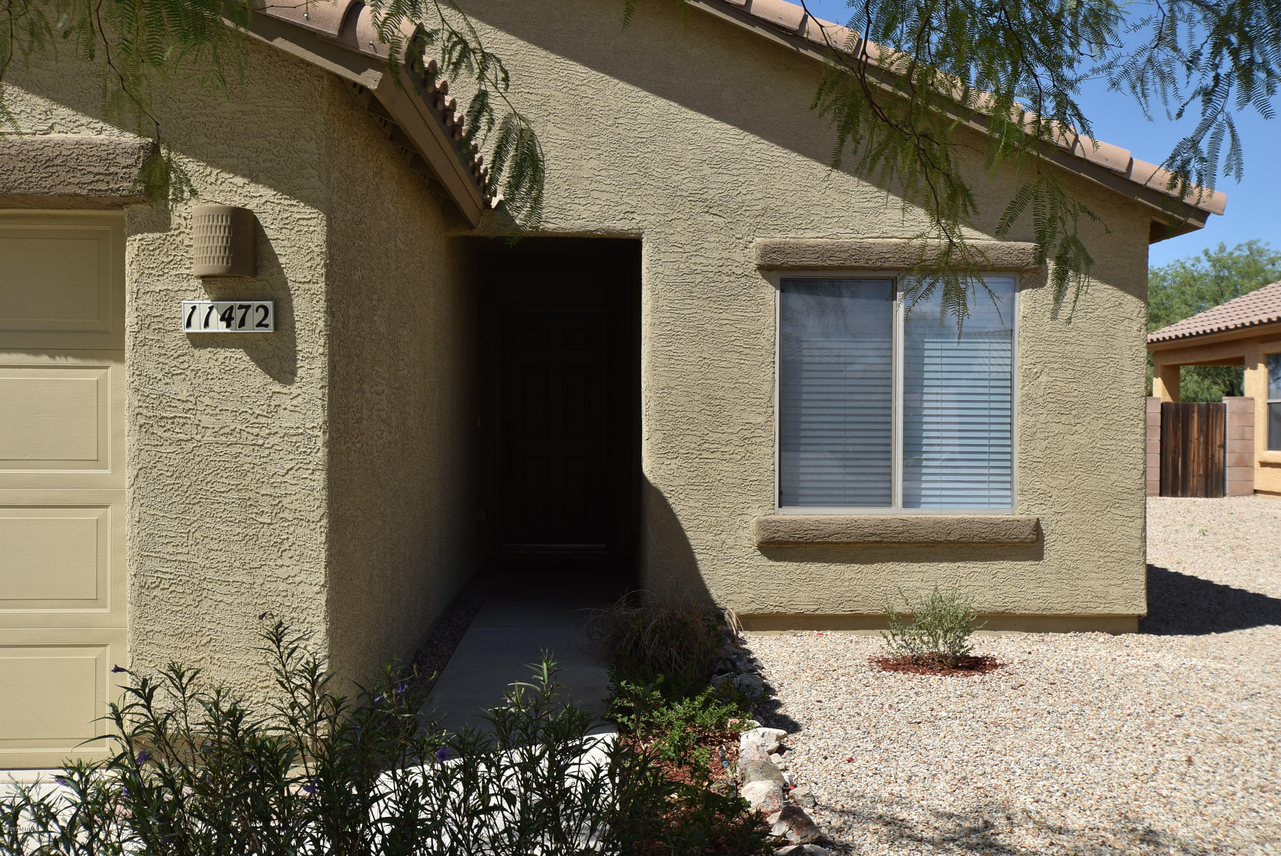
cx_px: 640
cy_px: 428
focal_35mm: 36
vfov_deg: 36.9
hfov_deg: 53.1
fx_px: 1282
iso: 100
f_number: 9
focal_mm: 24
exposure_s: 1/200
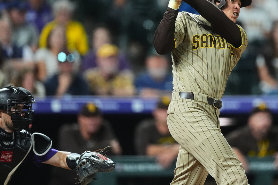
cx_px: 175
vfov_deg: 1.8
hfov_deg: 2.7
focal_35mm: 769
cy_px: 71
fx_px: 5936
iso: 6400
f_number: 4
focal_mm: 600
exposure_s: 1/1600
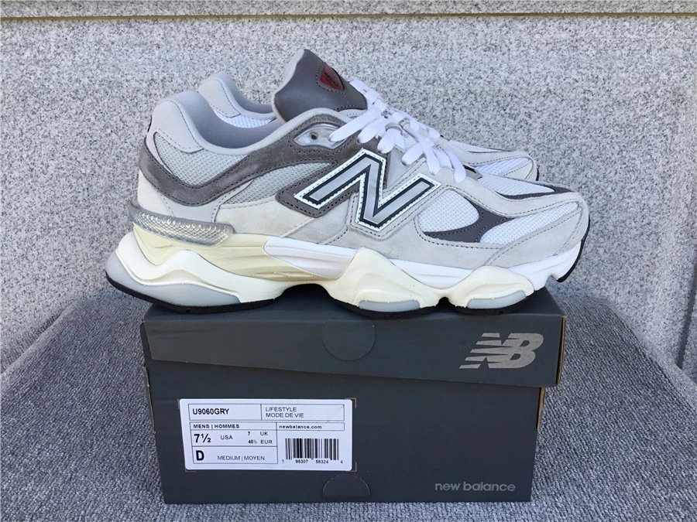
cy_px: 261
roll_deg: +0.6
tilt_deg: -19.7
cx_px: 348
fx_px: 624
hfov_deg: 58.4
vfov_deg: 45.4
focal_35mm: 31
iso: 25
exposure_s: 1/127
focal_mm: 3.3
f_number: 2.4
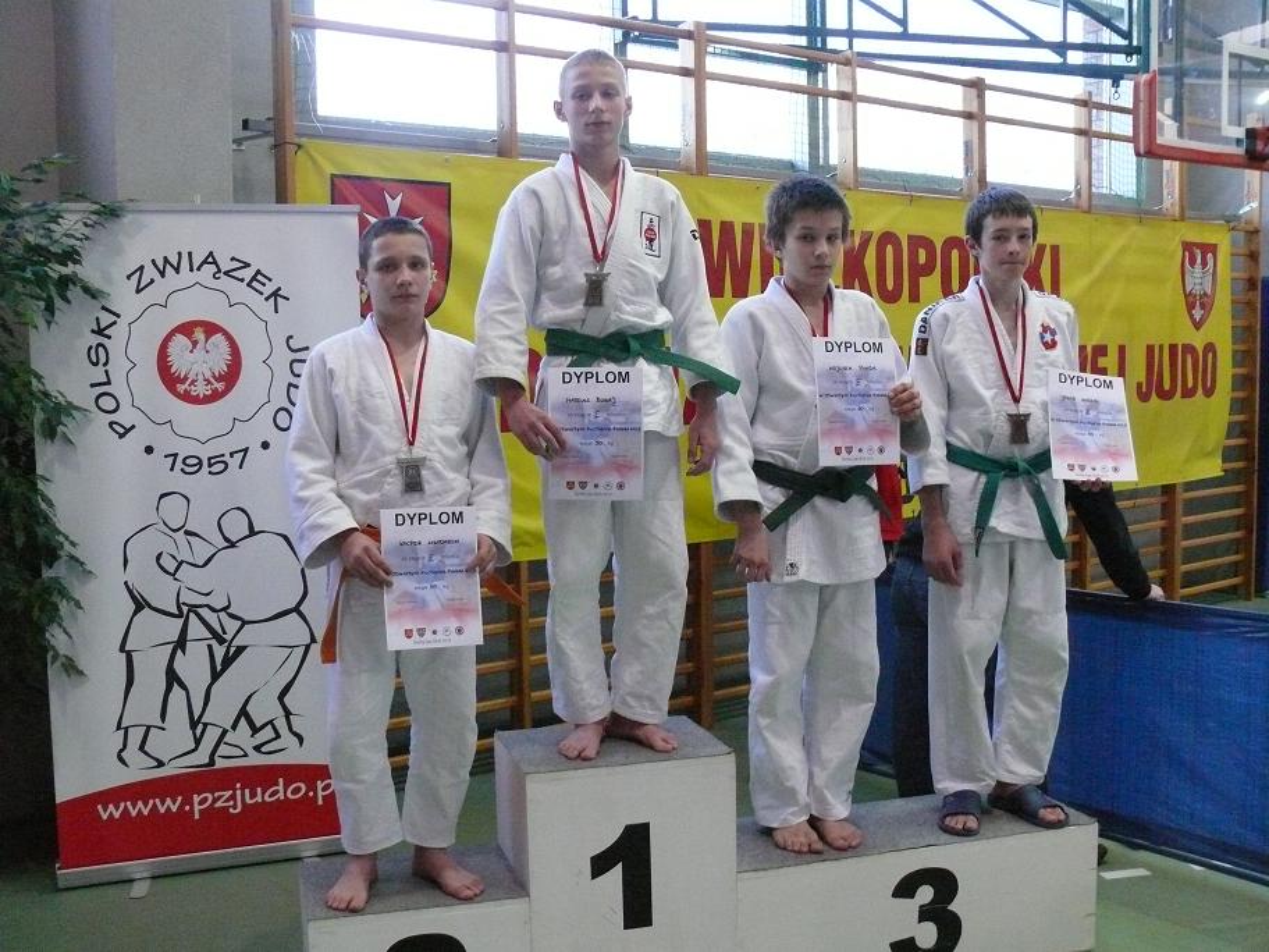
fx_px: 1393
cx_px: 634
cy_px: 476
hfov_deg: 49.0
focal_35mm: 38
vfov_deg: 37.7
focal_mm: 8
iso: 800
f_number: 2.8
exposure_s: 1/100
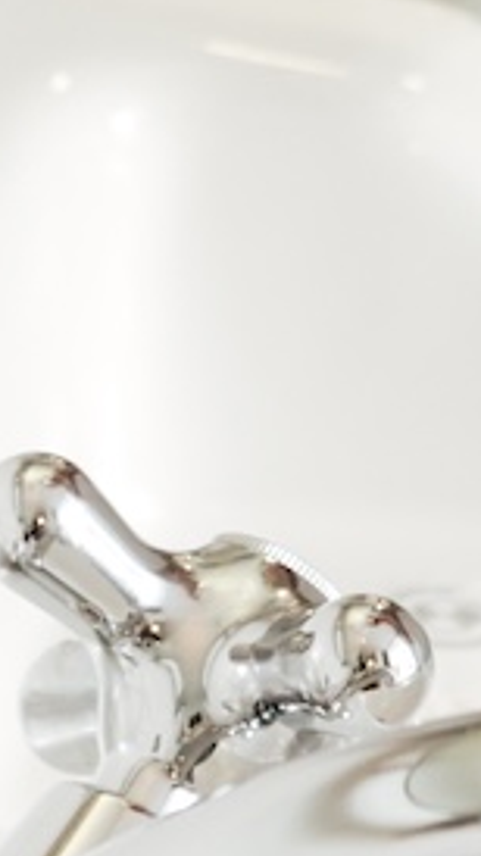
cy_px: -1182
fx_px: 8327
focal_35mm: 367
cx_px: 440
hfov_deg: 3.3
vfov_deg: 5.7
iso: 640
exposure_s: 1/160
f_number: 4
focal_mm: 48
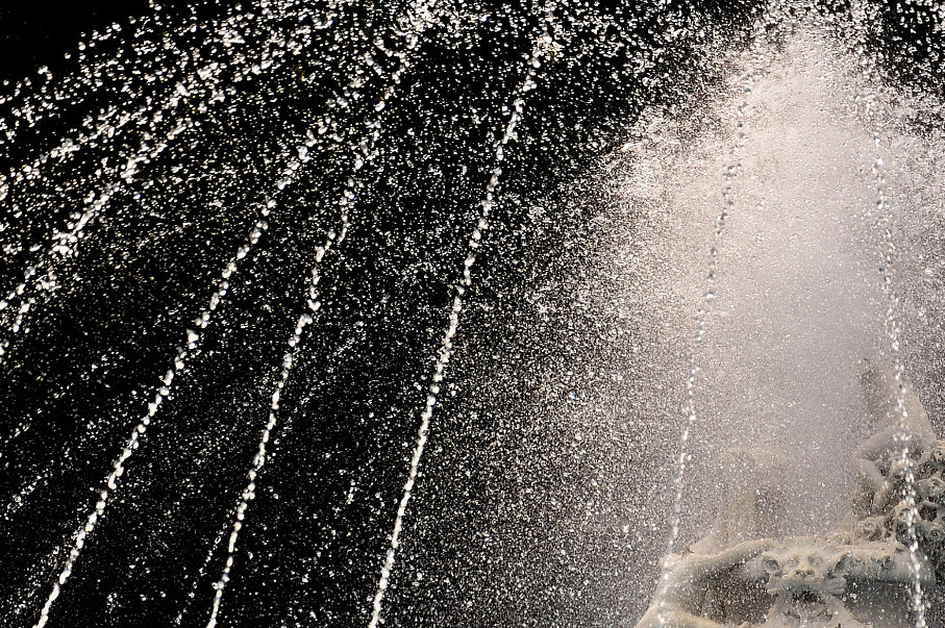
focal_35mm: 127
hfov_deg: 16.1
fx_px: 3331
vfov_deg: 10.7
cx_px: 542
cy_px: 552
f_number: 4.8
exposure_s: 1/1250
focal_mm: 48
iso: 200
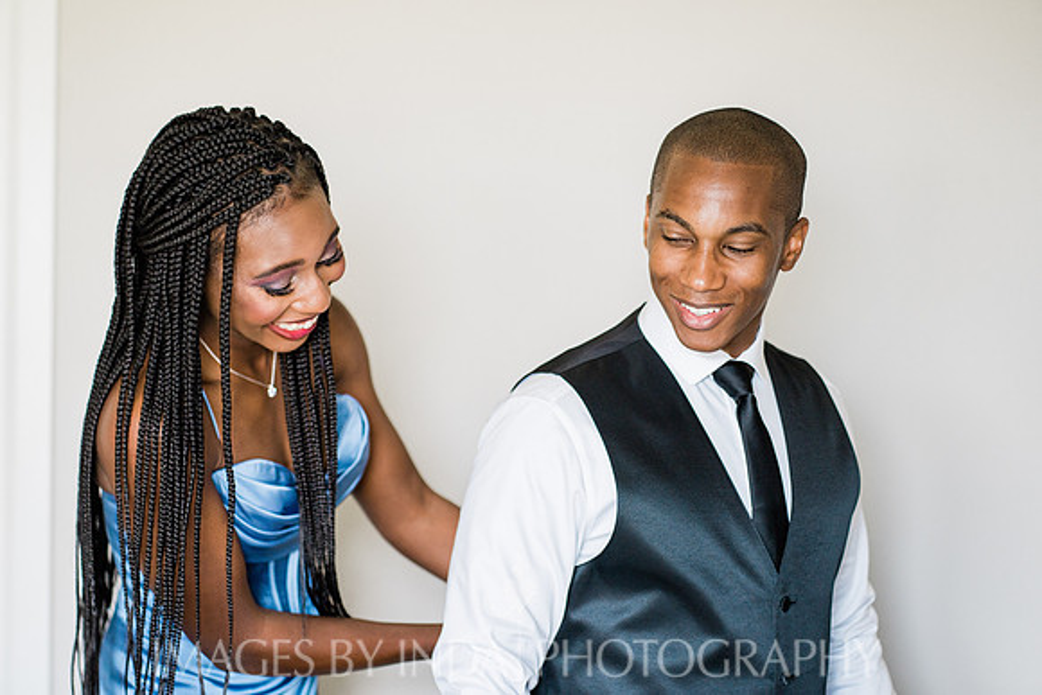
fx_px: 2461
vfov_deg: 16.1
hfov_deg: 23.9
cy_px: 348
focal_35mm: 85
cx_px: 521
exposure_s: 1/160
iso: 400
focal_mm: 85
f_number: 2.2
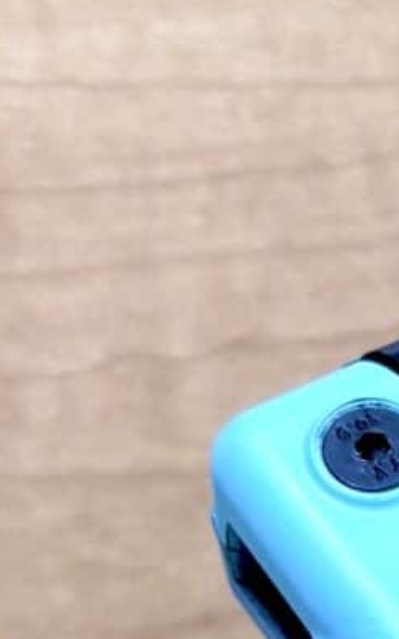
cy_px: 1126
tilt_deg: -17.1
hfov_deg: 7.0
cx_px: 844
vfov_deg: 10.9
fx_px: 3132
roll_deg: +0.5
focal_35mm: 180
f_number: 1.6
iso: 80
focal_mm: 5.96
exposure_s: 1/60
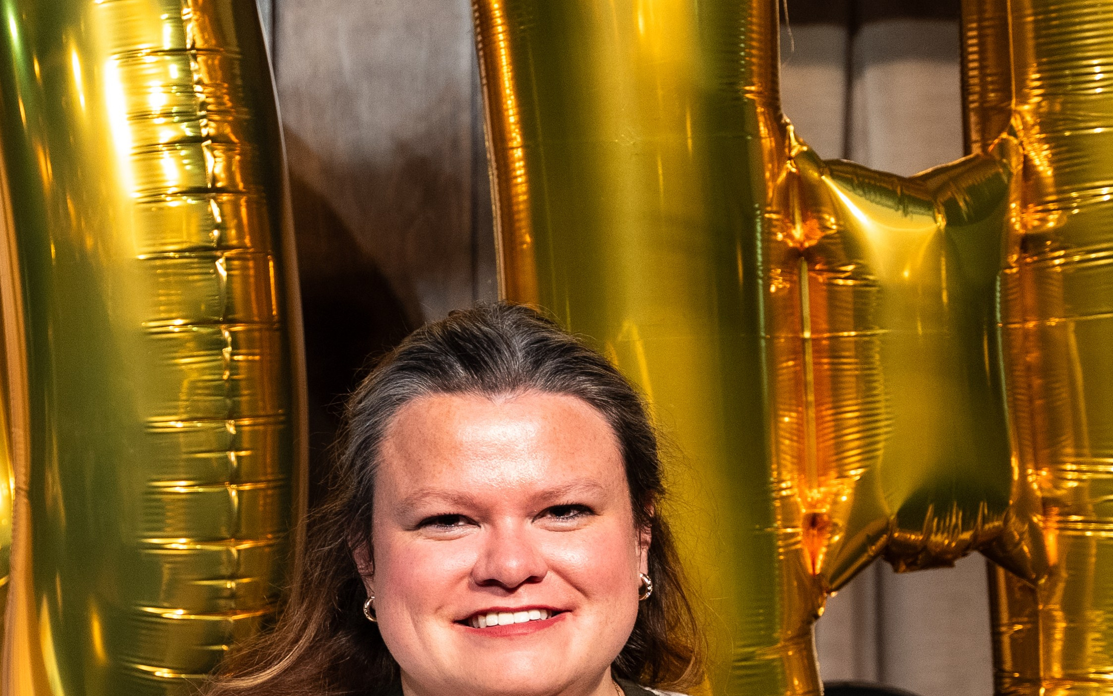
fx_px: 5005
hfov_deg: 12.7
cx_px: 304
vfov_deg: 7.9
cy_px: 758
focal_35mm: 165
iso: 1250
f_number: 2.8
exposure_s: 1/125
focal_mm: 51.9
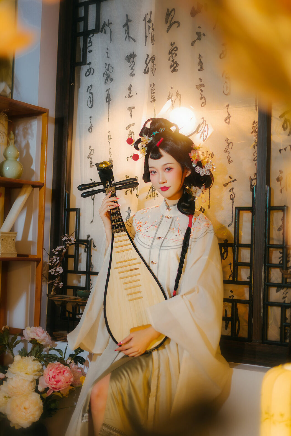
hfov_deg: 27.0
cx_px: 146
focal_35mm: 50
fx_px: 606
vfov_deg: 39.6
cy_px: 218
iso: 100
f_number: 1.8
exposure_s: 1/125
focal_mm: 50
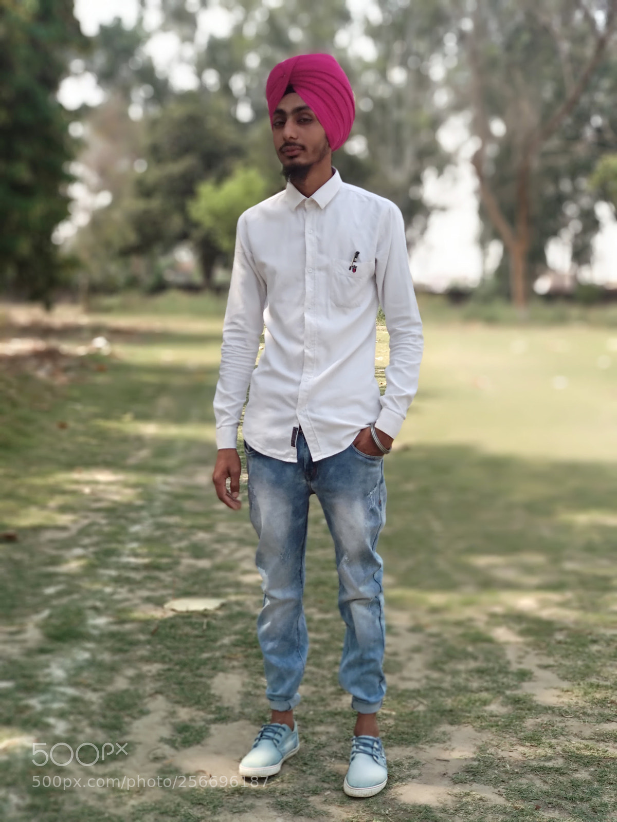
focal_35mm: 52
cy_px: 411
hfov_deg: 28.0
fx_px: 1236
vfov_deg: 36.8
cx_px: 308
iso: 100
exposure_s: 1/311
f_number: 2.6
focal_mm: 5.99
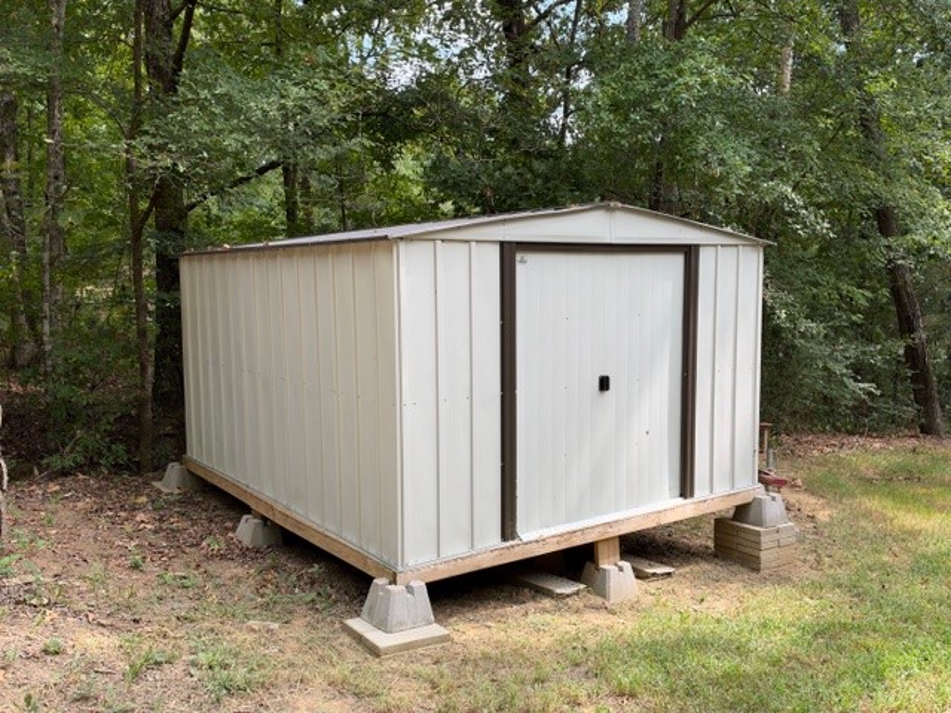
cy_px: 356
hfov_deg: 60.0
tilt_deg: -5.4
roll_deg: +0.1
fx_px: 824
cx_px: 476
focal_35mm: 30
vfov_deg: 46.8
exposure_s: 1/733
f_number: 1.8
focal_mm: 6.93
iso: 80
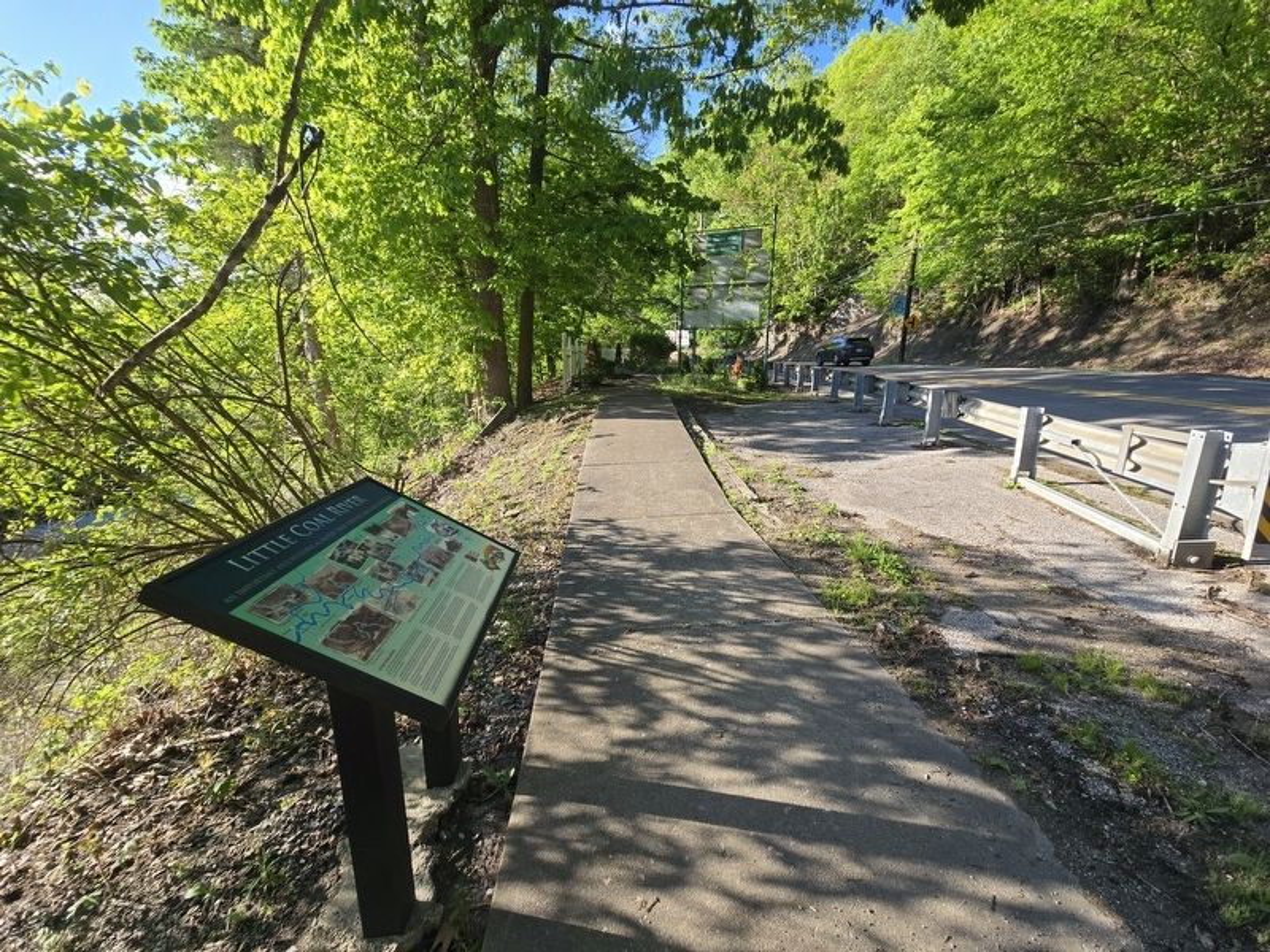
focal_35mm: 13
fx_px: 477
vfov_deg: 89.9
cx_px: 635
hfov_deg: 106.2
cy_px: 476
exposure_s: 1/580
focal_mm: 2.2
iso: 50
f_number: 2.2
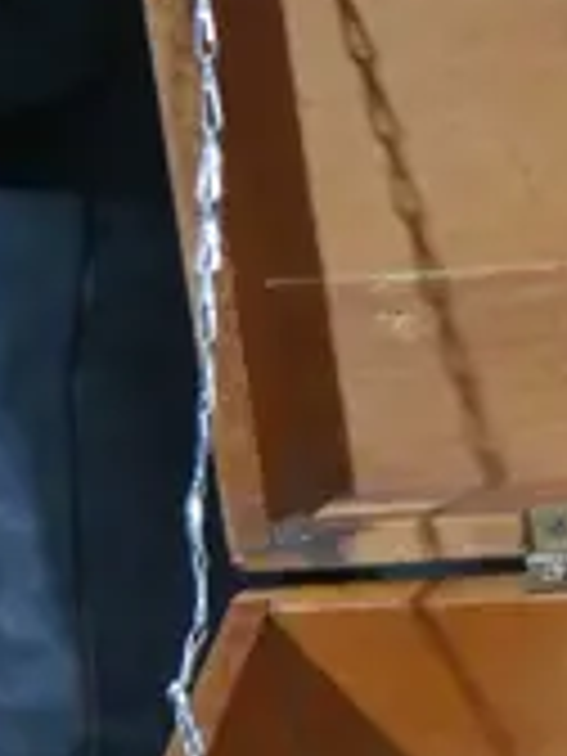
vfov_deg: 8.5
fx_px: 5067
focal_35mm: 232
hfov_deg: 6.0
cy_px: 400
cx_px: 1562
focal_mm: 19
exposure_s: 1/60
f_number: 4.1
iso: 800
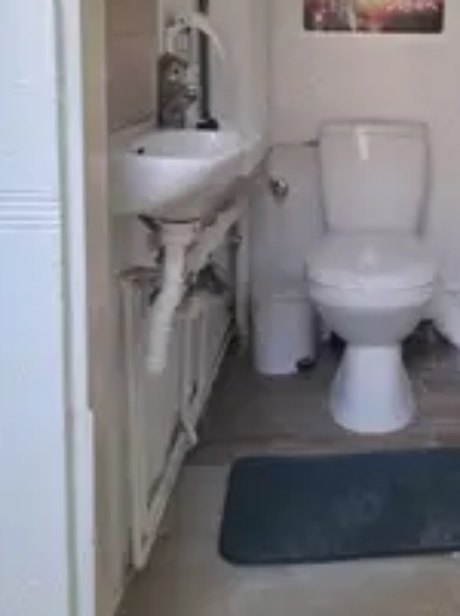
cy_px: 149
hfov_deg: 30.4
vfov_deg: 40.1
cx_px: 389
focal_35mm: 46
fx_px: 818
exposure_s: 1/120
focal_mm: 5.54
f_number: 1.8
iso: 320
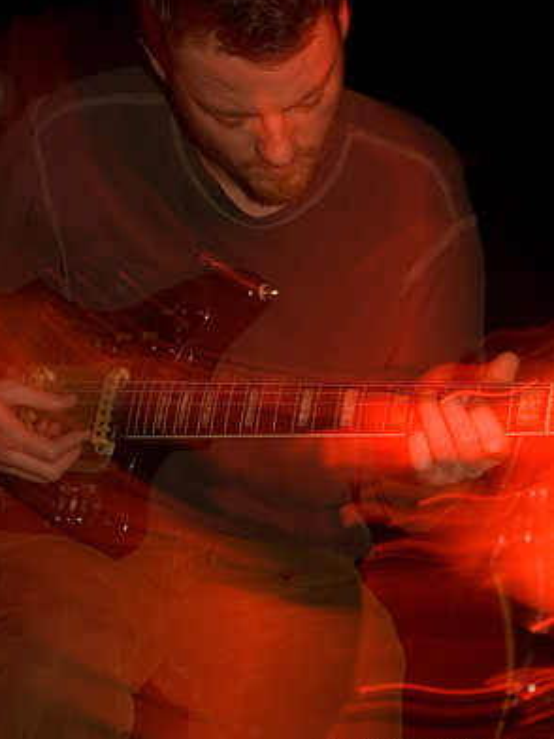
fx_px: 1835
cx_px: 274
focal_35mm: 86
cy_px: 334
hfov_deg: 17.2
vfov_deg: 22.8
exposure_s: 1/8
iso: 800
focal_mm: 52
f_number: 4
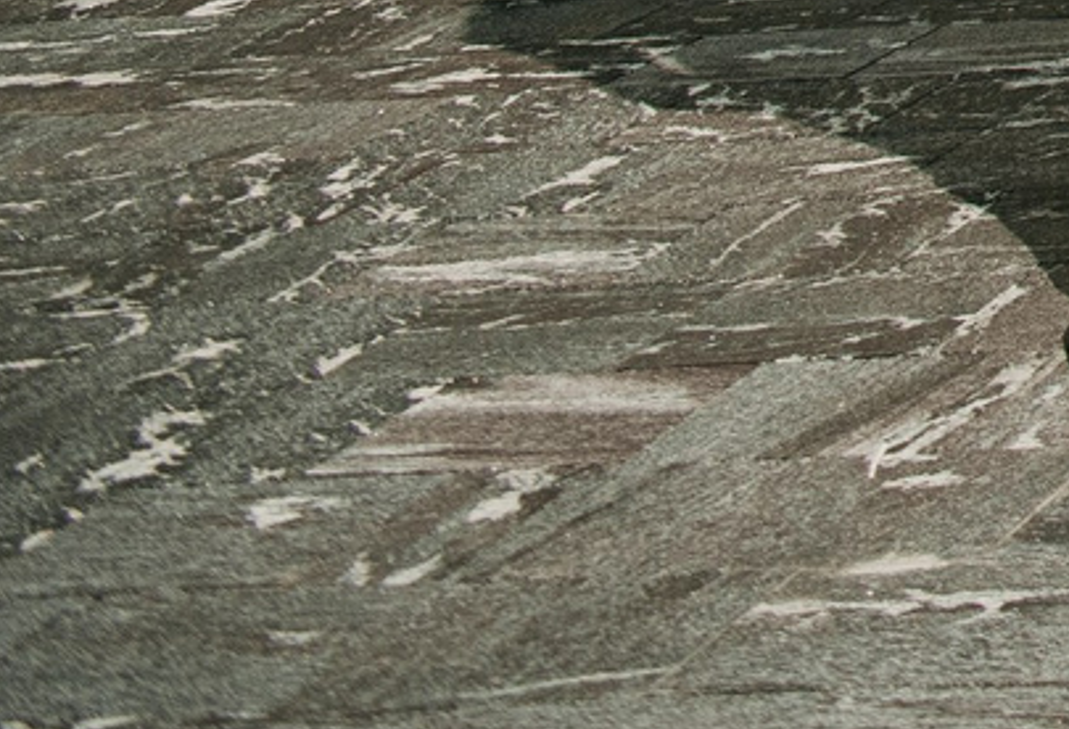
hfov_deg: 8.9
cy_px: -1339
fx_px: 5441
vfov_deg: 7.0
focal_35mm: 182
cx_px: 3345
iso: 160
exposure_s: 1/2000
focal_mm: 28
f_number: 4
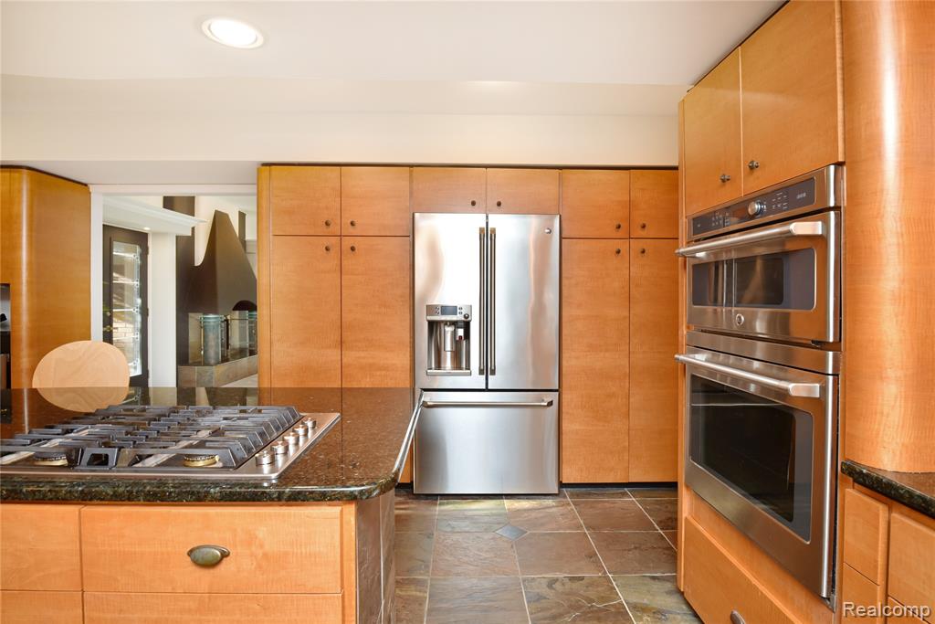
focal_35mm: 17
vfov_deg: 70.5
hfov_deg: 93.3
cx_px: 468
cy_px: 312
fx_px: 442
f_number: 9
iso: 800
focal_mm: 17
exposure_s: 1/60
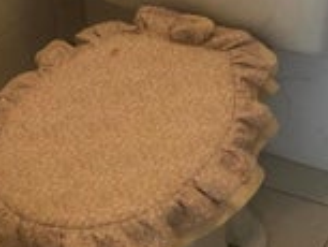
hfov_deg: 16.3
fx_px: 1109
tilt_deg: -29.8
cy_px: -103
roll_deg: -0.6
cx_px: 362
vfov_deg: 12.2
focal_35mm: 117
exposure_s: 1/15
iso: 80
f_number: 1.8
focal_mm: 3.99
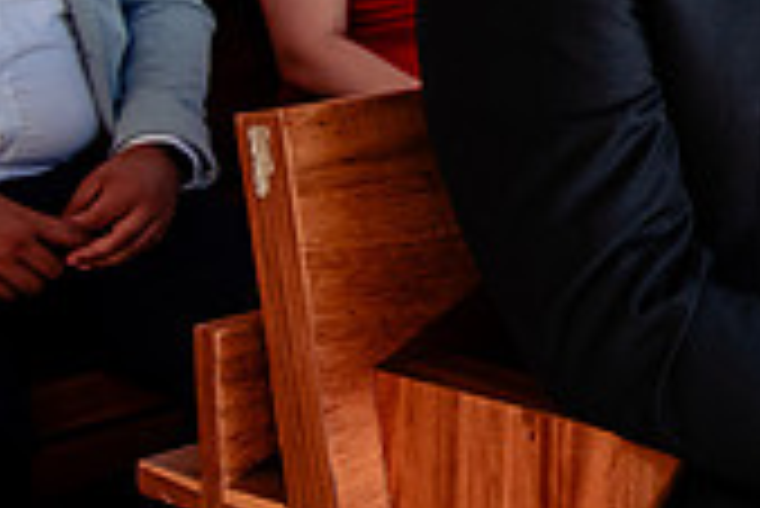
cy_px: -38
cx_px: 1300
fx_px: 2092
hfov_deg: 17.4
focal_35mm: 99
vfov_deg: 13.6
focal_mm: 28
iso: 800
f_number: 3.2
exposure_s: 1/250
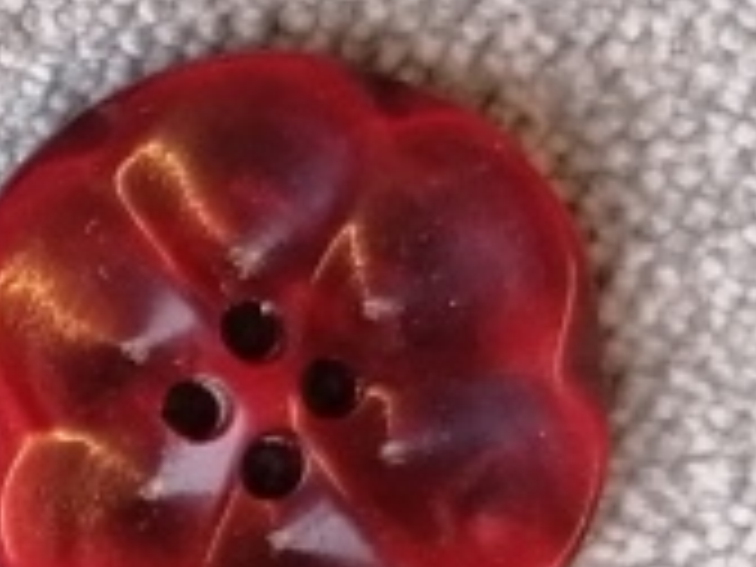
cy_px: 900
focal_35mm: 165
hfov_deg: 10.4
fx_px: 3604
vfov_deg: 8.7
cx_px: -1058
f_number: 1.8
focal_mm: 4.75
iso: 160
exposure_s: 1/50
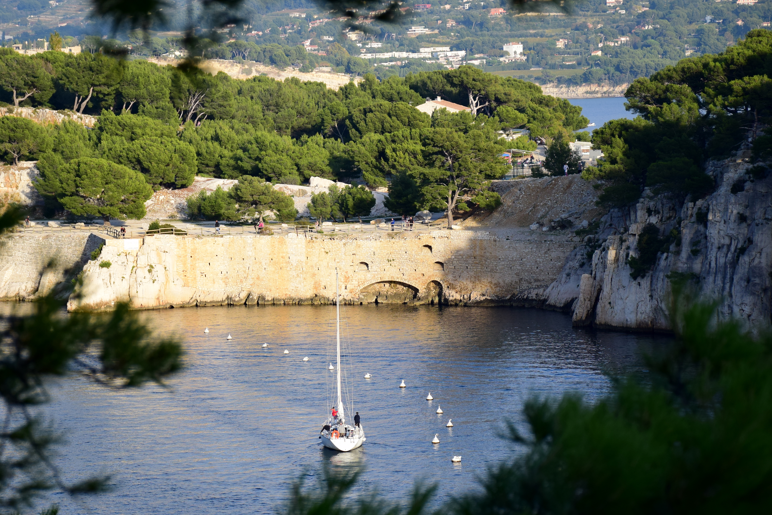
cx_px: 326
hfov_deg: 15.4
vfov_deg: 10.3
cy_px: 319
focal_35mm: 133
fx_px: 2852
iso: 320
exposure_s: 1/800
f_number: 7.1
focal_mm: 70
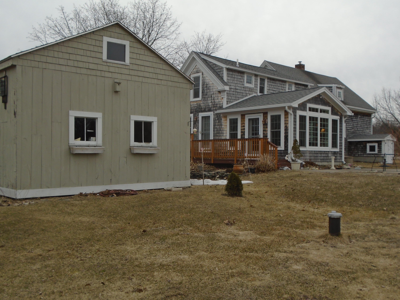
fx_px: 416
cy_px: 150
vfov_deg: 39.7
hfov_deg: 51.4
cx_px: 200
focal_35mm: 36
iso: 100
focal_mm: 6.4
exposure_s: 1/500
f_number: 3.8
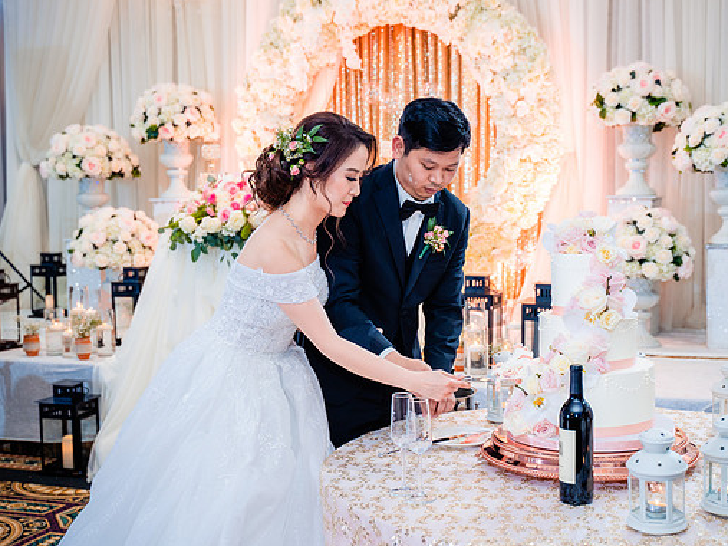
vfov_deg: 28.5
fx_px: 1072
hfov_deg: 37.5
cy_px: 286
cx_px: 403
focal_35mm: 51
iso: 800
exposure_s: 1/160
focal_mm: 43
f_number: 3.5
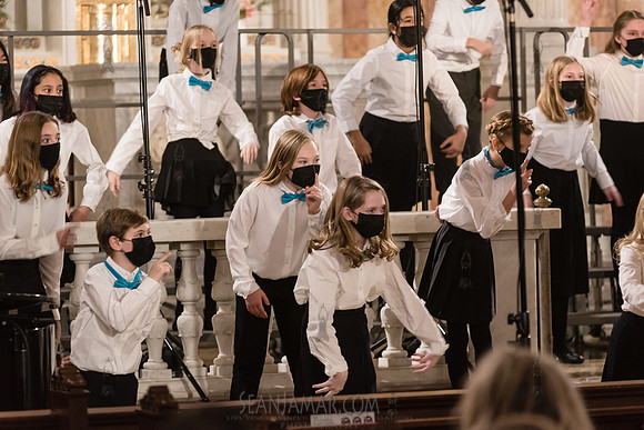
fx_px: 3310
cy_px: 215
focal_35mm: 185
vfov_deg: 7.4
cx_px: 322
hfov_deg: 11.1
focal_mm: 185
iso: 4000
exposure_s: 1/125
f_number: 5
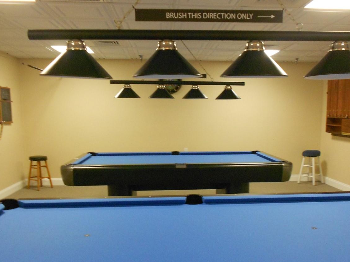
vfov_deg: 38.4
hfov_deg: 50.0
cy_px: 163
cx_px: 198
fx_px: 374
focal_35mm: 37
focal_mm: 4.6
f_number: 3.2
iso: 400
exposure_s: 1/20
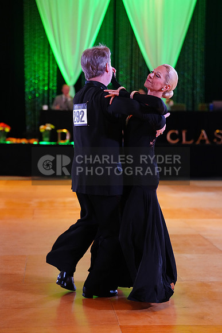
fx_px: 740
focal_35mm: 80
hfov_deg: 17.1
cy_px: 166
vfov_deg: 25.4
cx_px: 111
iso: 5000
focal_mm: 80
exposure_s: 1/400
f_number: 2.8
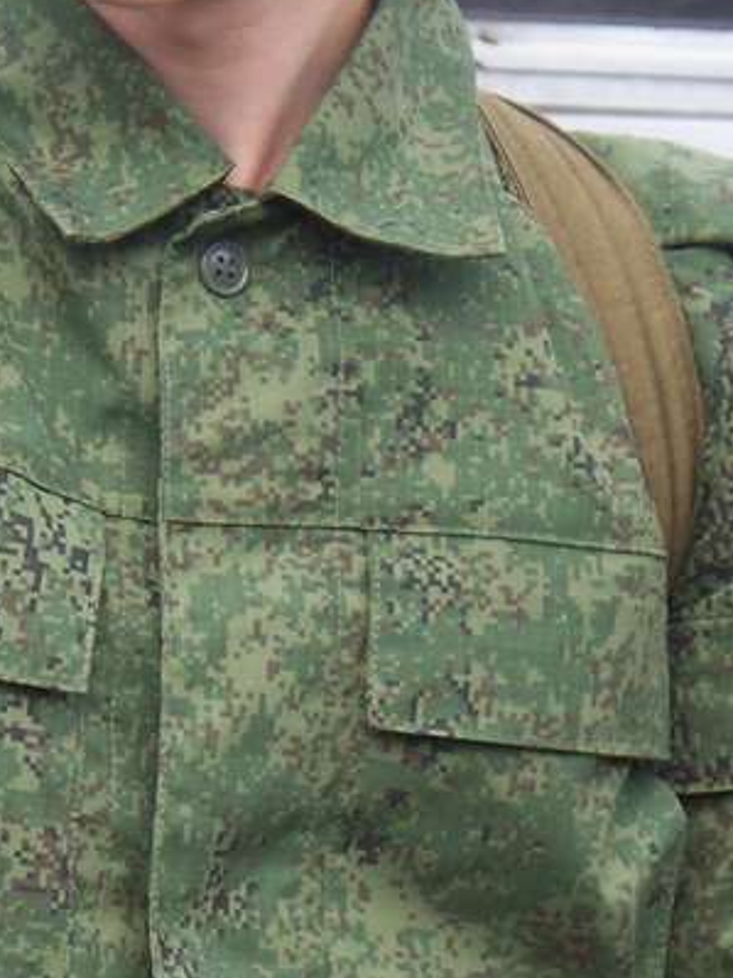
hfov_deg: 4.4
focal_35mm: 337
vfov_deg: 5.9
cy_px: 556
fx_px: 9520
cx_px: 302
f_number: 3.8
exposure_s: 1/160
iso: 64
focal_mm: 22.05
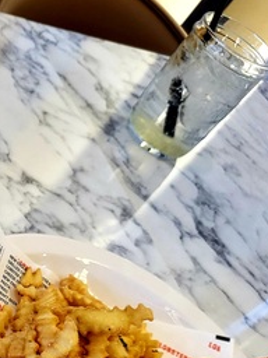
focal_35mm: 70
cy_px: 320
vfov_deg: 26.8
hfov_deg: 18.7
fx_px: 723
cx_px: -124
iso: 200
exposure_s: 1/120
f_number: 1.8
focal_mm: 4.25
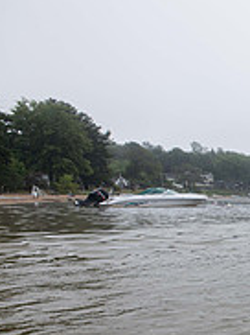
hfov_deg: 18.2
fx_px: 415
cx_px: 524
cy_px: 270
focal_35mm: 43
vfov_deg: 41.9
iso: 320
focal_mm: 14
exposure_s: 1/800
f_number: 4
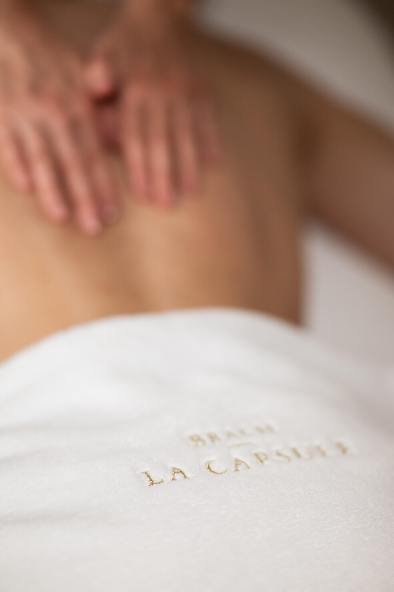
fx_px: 1395
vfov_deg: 23.9
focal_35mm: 85
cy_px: 296
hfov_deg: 16.1
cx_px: 197
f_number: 1.4
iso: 500
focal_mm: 85
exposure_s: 1/400
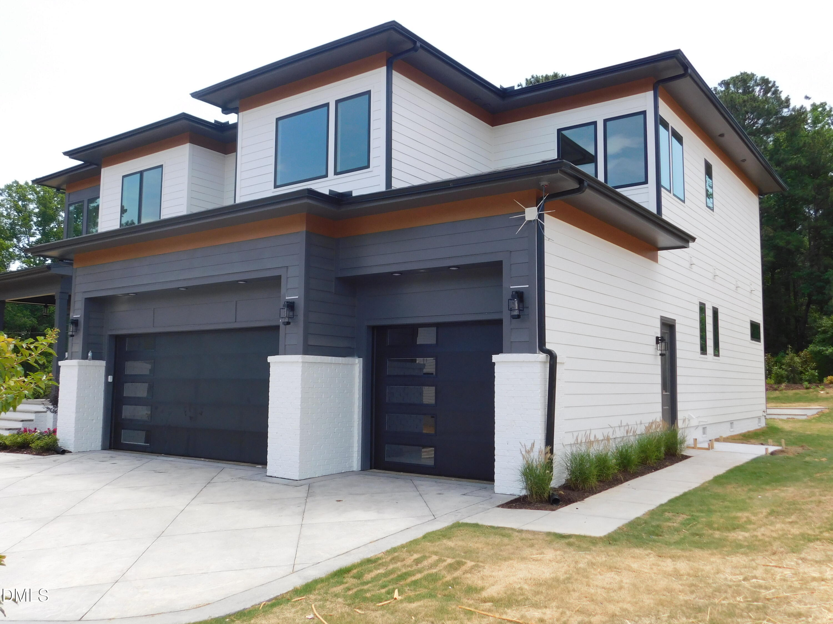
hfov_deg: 60.0
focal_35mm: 30
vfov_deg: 46.8
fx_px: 722
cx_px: 416
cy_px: 312
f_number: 3.2
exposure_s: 1/640
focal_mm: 5.3
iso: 125
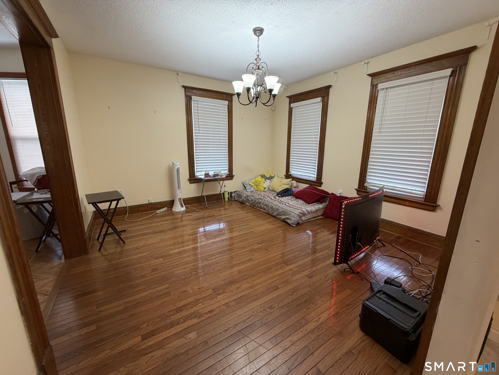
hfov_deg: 102.1
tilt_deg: -12.3
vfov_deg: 85.7
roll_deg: +0.3
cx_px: 250
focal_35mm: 14
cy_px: 188
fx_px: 202
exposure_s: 1/120
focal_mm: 2.22
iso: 320
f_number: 2.2
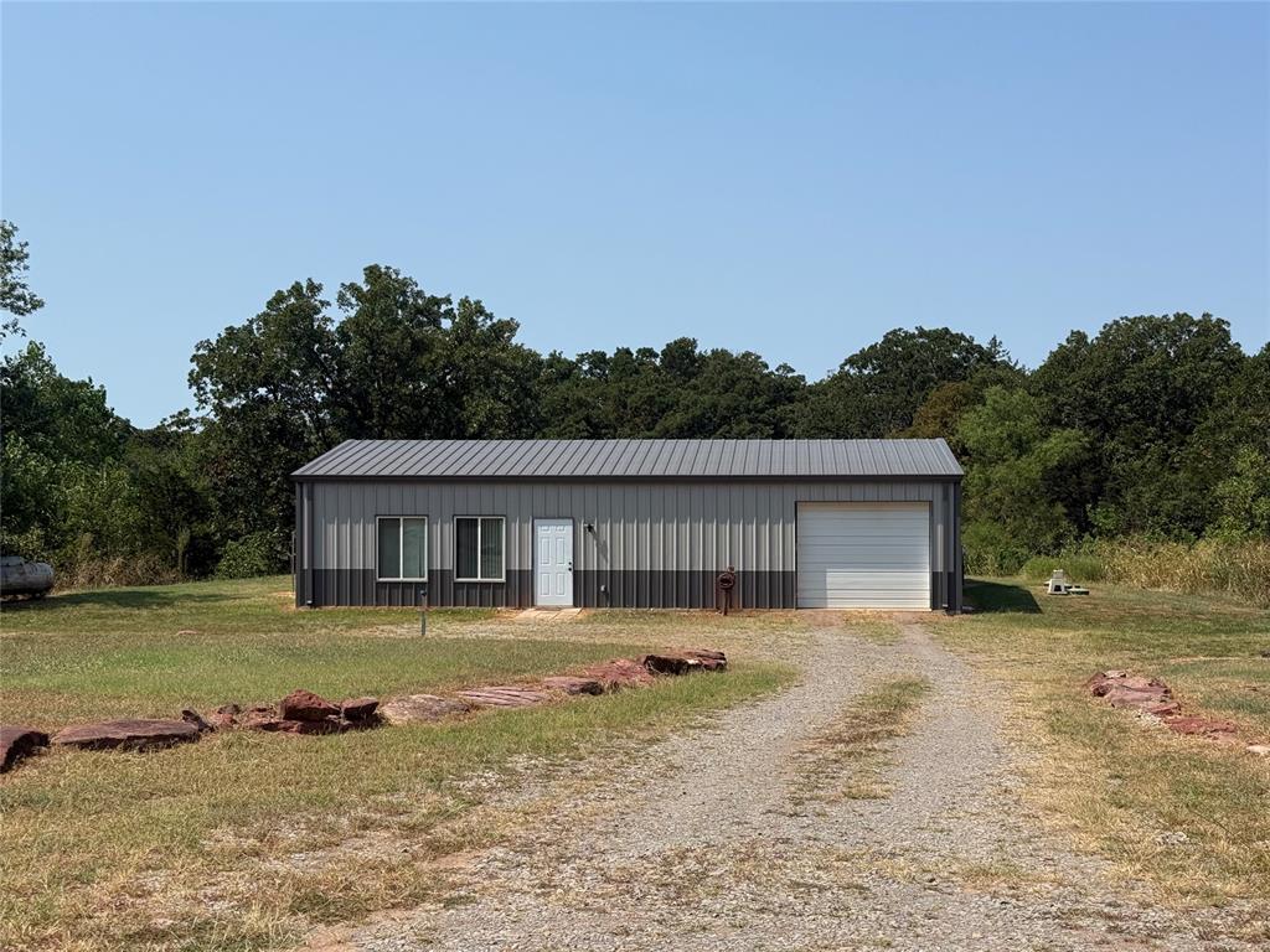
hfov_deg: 39.7
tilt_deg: +0.2
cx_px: 635
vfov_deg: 30.3
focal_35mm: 48
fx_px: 1761
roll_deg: -0.6
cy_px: 476
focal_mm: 6.76
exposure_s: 1/6536
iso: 64
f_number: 1.78
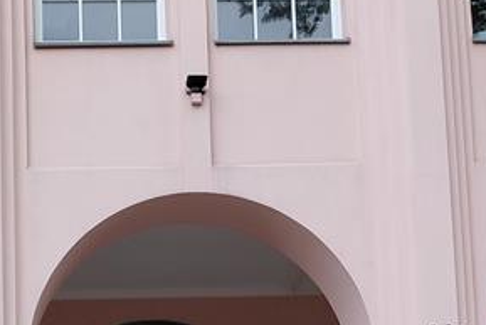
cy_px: 490
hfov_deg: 21.5
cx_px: 15
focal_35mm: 92
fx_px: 1243
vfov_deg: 13.9
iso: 50
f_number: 1.8
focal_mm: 4.69
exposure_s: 1/321
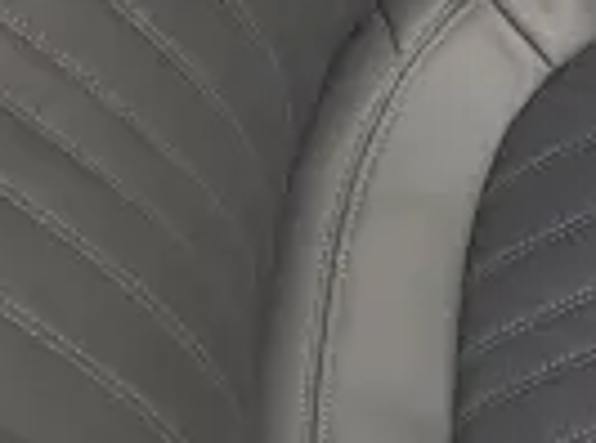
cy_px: -559
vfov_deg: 11.4
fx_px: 1906
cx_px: 1214
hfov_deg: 14.5
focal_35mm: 111
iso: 152
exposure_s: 1/100
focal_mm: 5.56
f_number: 1.8
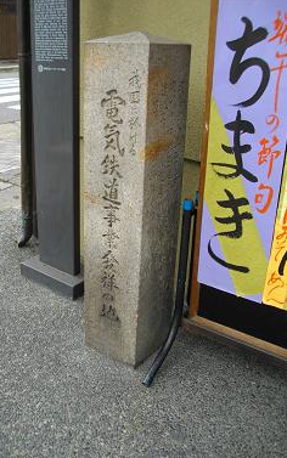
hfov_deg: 36.2
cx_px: 112
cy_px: 233
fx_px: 438
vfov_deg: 55.3
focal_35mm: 35
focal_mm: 5.7
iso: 100
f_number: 2.9
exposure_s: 1/320
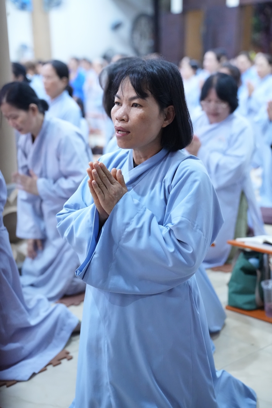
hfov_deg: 23.4
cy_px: 204
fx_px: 657
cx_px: 136
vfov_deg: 34.5
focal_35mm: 58
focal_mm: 58
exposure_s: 1/125
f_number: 2.8
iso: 8000
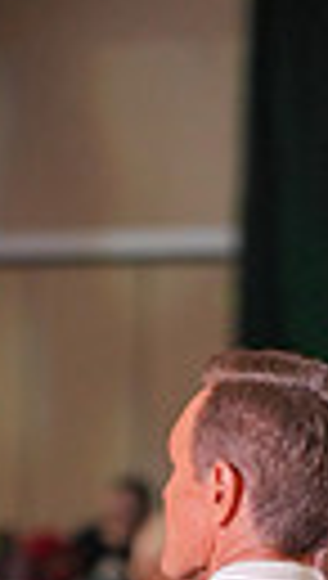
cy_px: 1084
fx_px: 8096
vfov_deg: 4.1
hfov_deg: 2.3
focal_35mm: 526
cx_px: 443
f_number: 2.8
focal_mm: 112
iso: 1600
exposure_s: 1/500
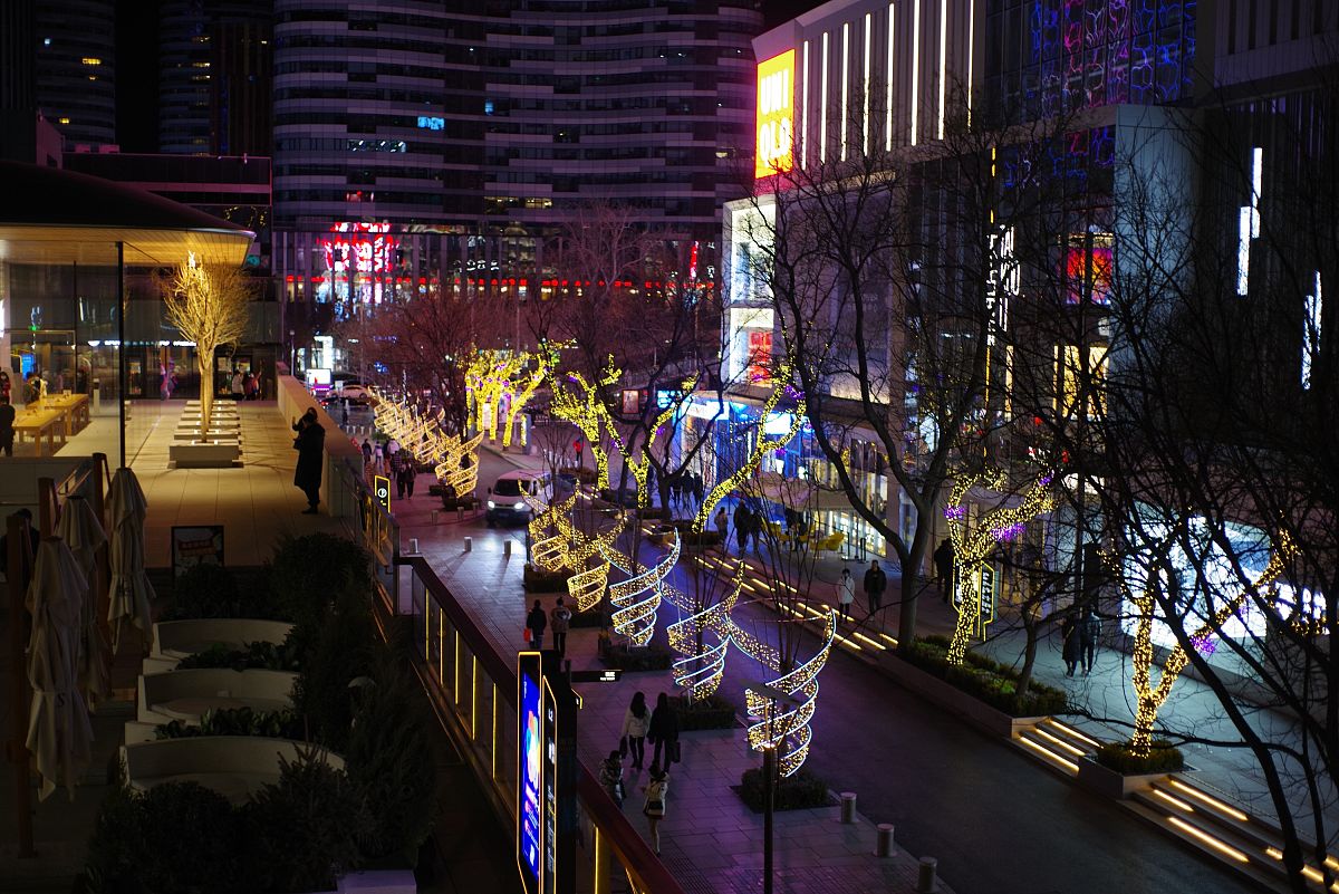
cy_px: 447
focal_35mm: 43
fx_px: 1600
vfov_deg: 31.2
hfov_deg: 45.4
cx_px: 670
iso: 800
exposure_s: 1/80
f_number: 2.5
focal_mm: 43
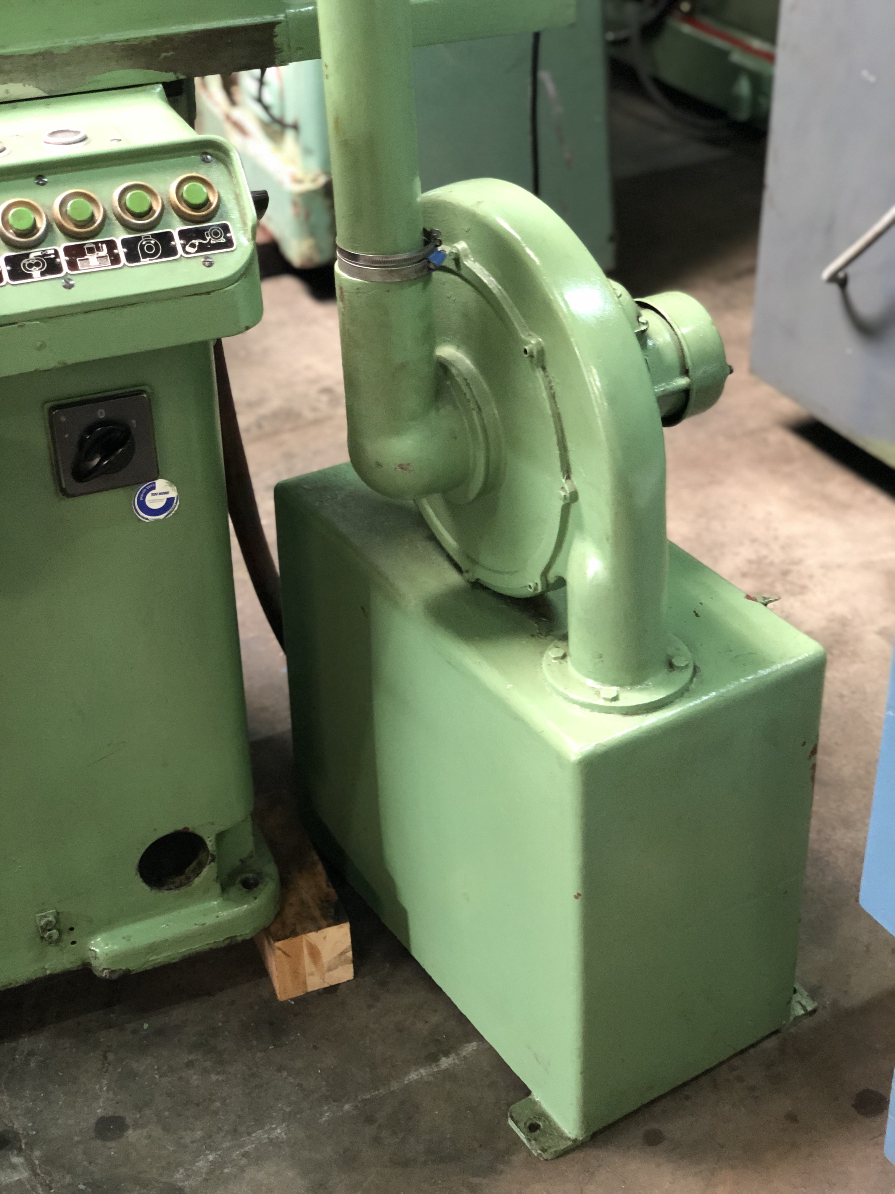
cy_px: 597
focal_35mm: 52
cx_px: 448
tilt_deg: -32.1
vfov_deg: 36.8
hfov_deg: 28.0
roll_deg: +0.8
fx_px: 1793
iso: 160
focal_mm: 6
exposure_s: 1/9
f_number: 2.4
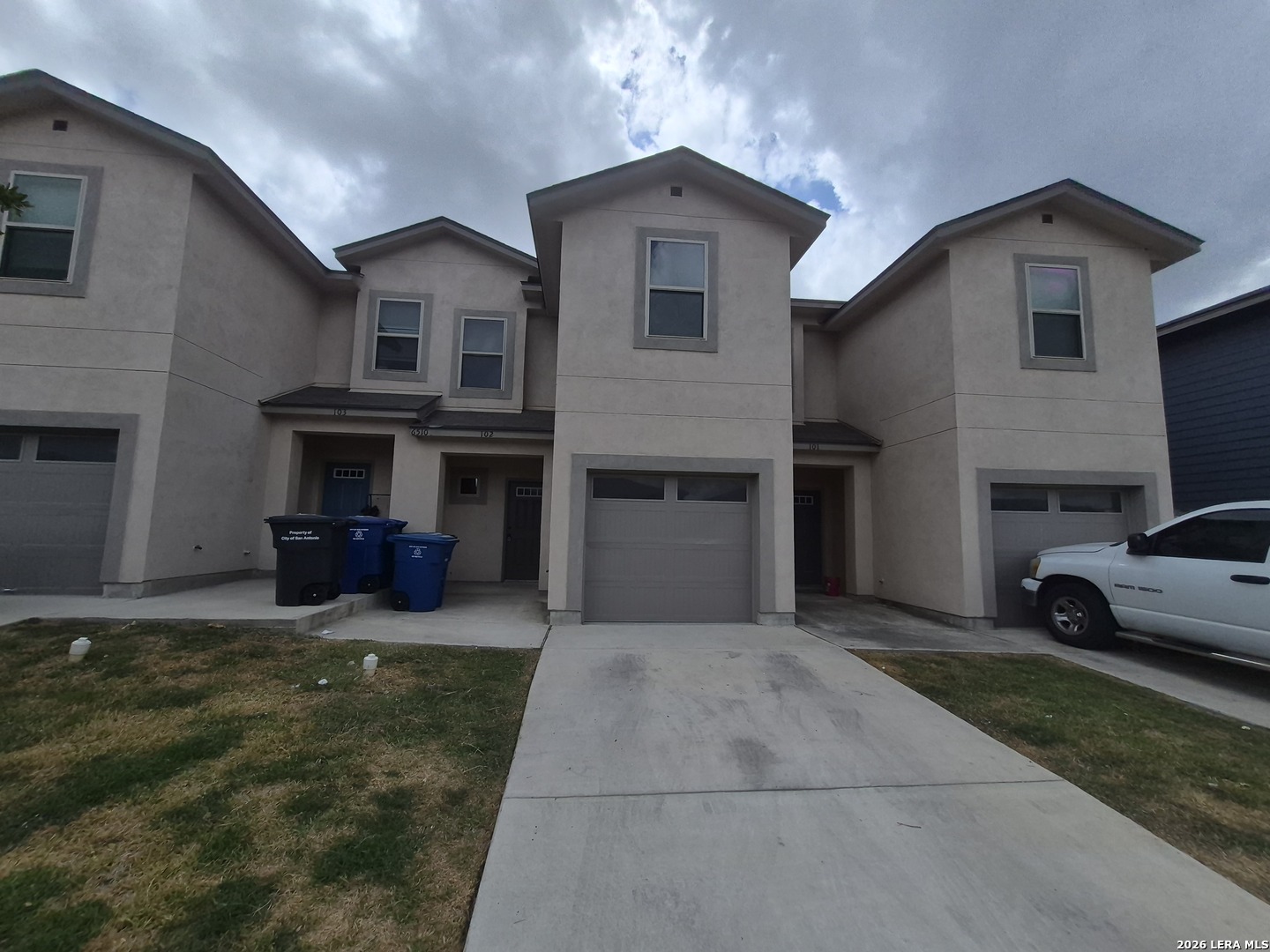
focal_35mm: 13
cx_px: 635
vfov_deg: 89.9
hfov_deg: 106.2
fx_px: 477
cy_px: 476
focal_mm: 1.74
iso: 40
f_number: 2.2
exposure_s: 1/3104
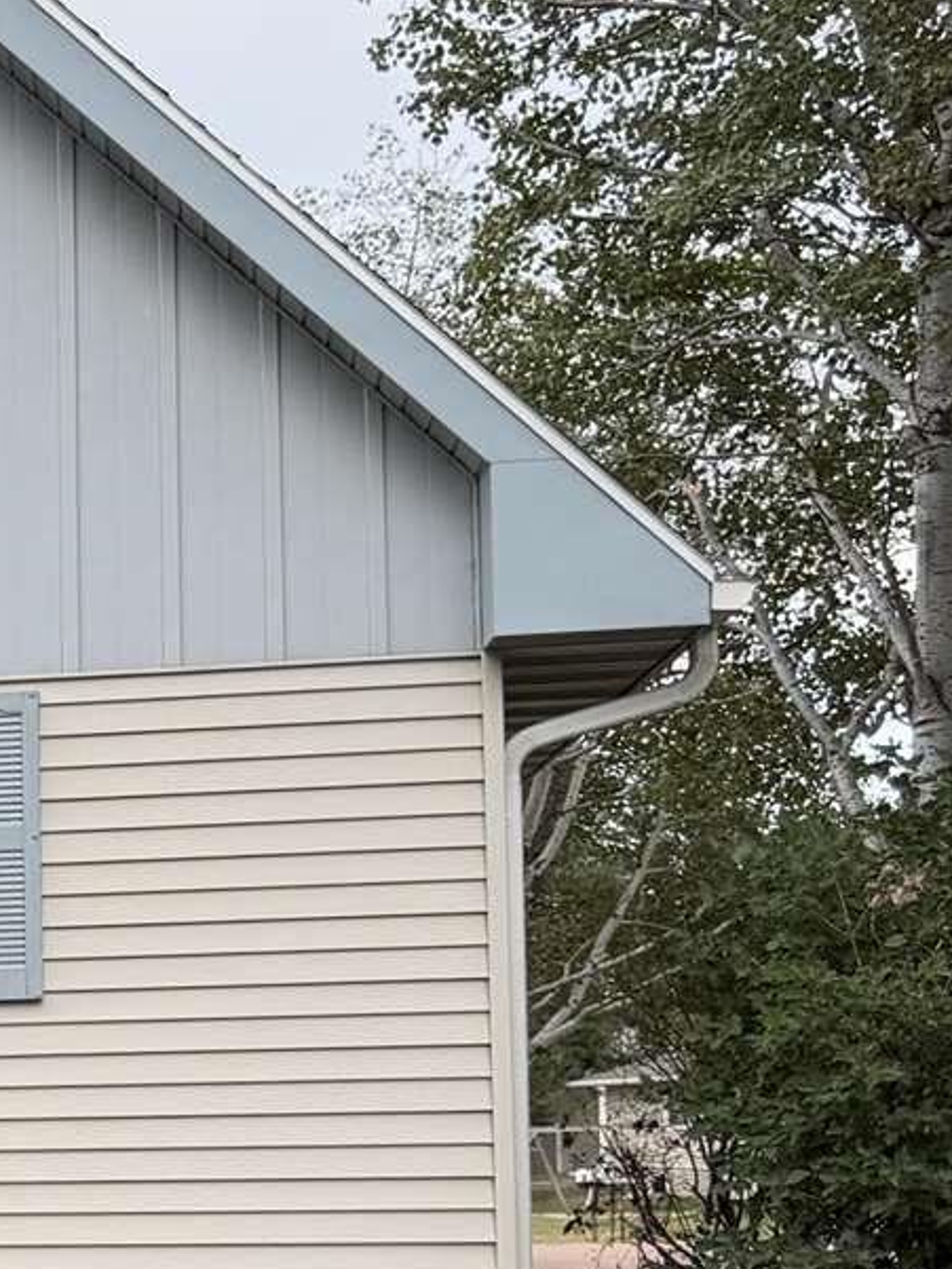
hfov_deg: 14.1
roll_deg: +0.3
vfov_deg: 20.9
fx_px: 3372
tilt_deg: +1.2
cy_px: 1115
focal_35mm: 92
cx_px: -819
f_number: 1.78
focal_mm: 6.76
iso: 80
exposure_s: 1/1230
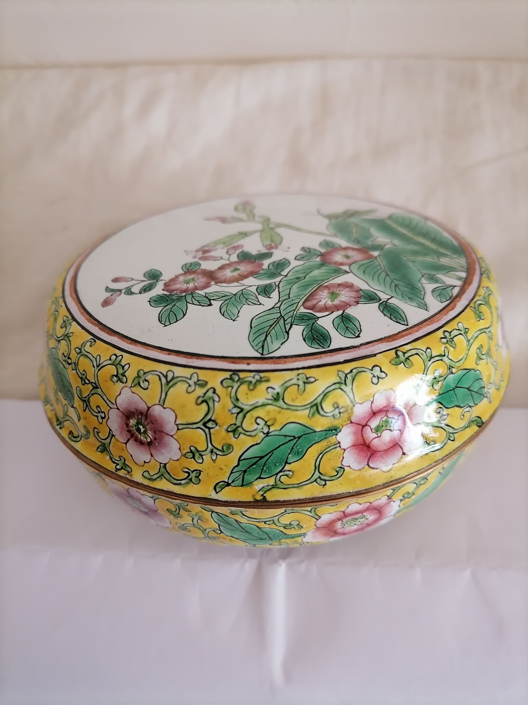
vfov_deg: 67.3
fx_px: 529
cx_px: 264
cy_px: 352
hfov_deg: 53.1
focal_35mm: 26
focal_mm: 5.4
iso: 500
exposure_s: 1/40
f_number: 1.8
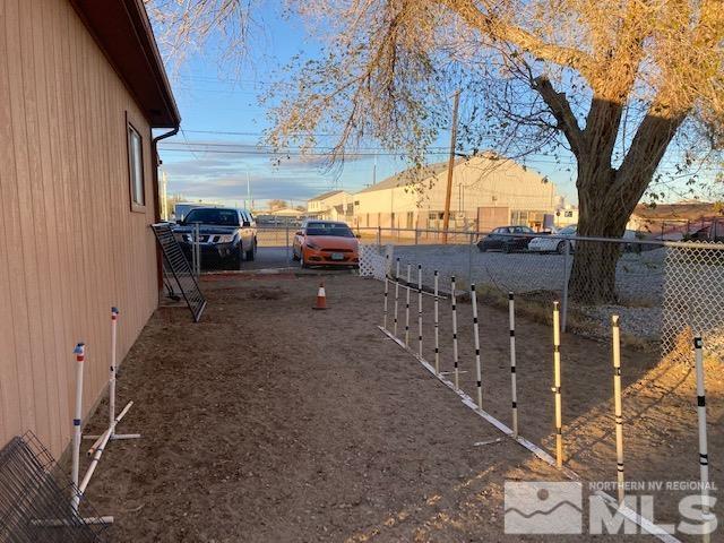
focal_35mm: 26
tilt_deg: -6.9
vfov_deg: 53.1
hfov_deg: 67.3
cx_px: 362
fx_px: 544
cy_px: 272
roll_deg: +0.3
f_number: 1.8
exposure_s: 1/702
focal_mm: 4.25
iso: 32
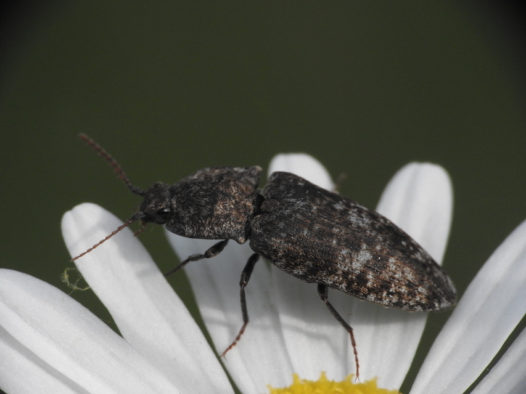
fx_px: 3039
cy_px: 197
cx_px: 263
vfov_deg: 7.4
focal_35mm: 200
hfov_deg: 9.9
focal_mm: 35.8
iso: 400
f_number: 5.3
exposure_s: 1/1600
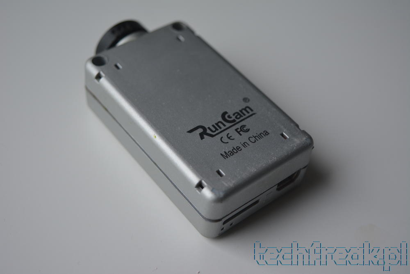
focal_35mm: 60
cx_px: 205
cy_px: 137
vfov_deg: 22.6
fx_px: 683
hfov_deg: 33.4
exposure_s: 1/80
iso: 400
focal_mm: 40
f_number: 5
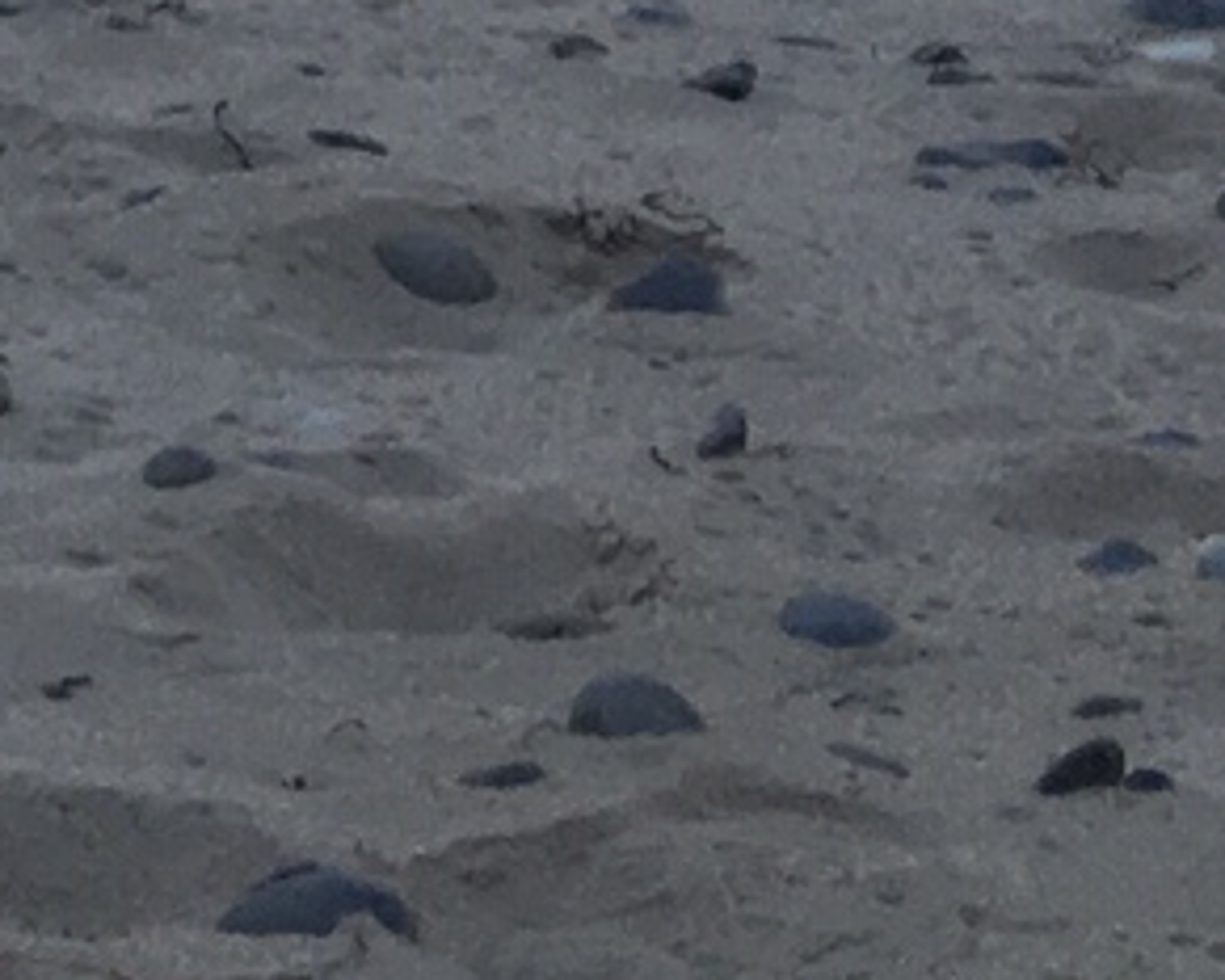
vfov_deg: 7.0
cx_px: -871
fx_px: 7108
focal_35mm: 196
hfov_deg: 9.4
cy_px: -2078
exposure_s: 1/50
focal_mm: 4.15
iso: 32
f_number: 2.2
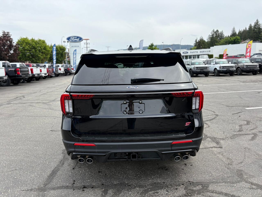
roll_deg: +1.5
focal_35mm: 26
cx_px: 131
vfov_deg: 53.1
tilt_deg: -7.0
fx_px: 197
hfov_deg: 67.3
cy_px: 98
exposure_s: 1/1550
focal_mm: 5.96
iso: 50
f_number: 1.6
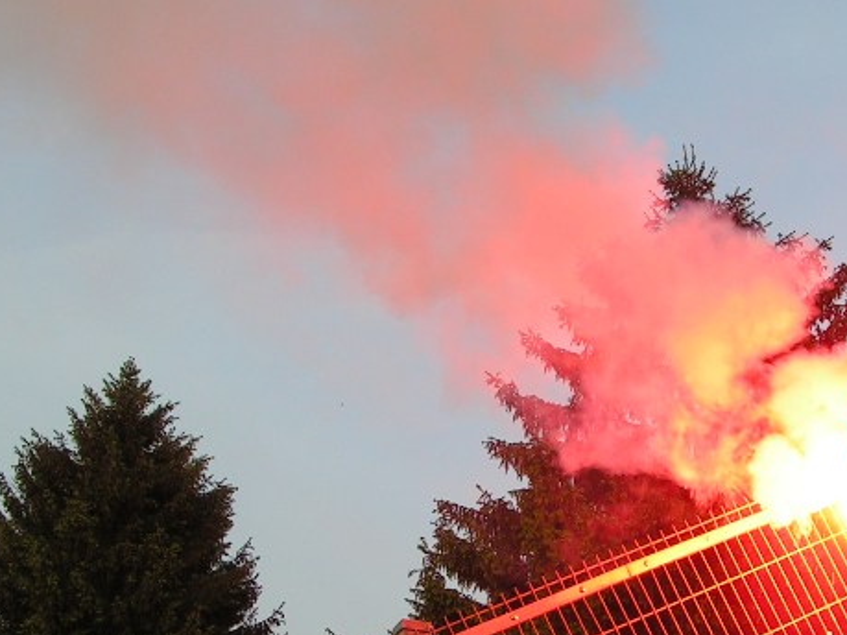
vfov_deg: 21.4
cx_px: 509
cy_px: 493
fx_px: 1663
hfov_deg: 28.5
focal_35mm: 68
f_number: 5
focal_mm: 6
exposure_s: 1/60
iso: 50
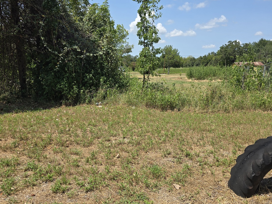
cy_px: 96
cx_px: 133
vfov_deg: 48.2
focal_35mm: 29
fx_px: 228
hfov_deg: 61.6
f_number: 1.7
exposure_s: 1/720
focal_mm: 6.3
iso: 12
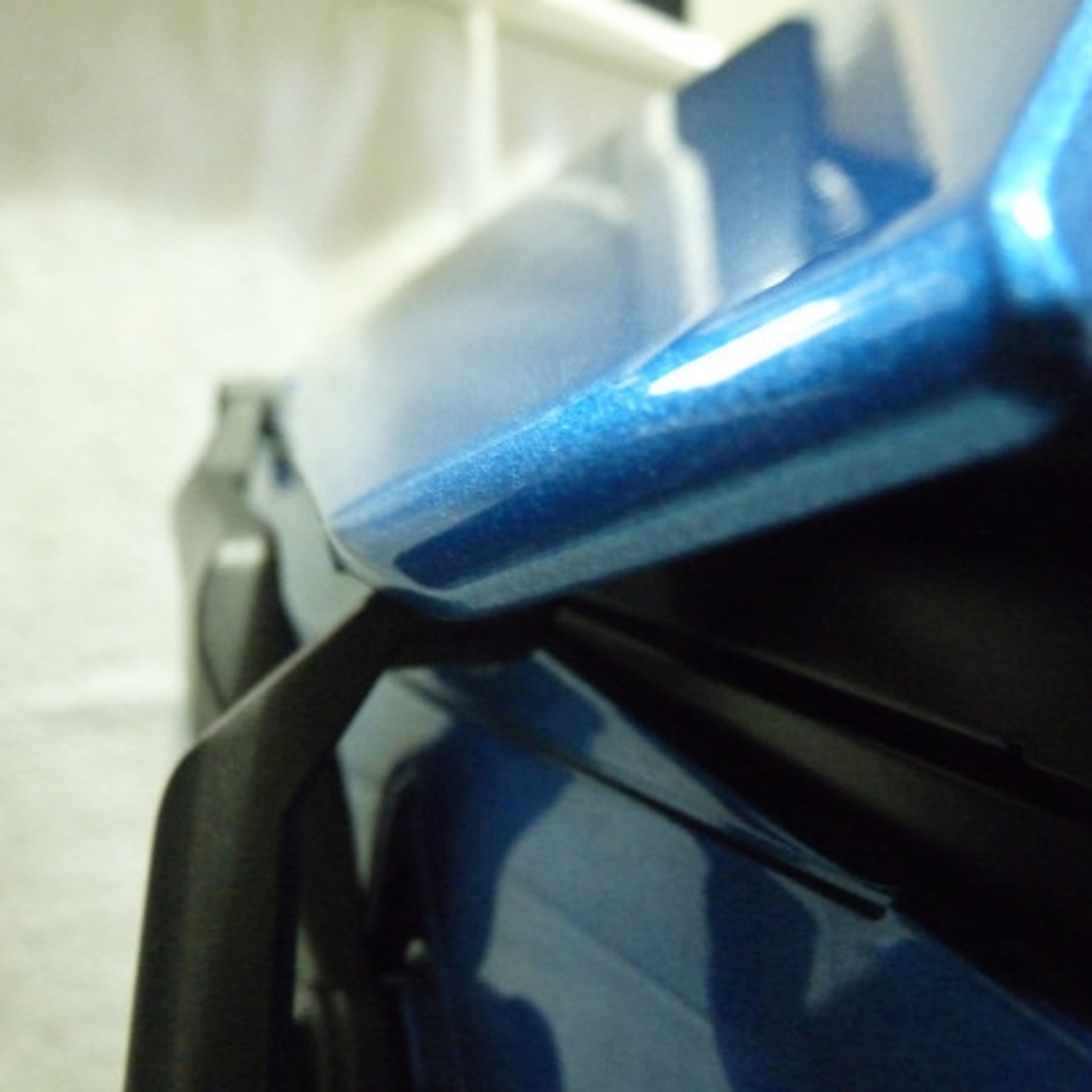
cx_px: 563
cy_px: 545
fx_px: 1142
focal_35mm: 32
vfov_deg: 51.1
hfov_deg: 51.1
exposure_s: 1/8
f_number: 2.8
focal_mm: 4.8
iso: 800
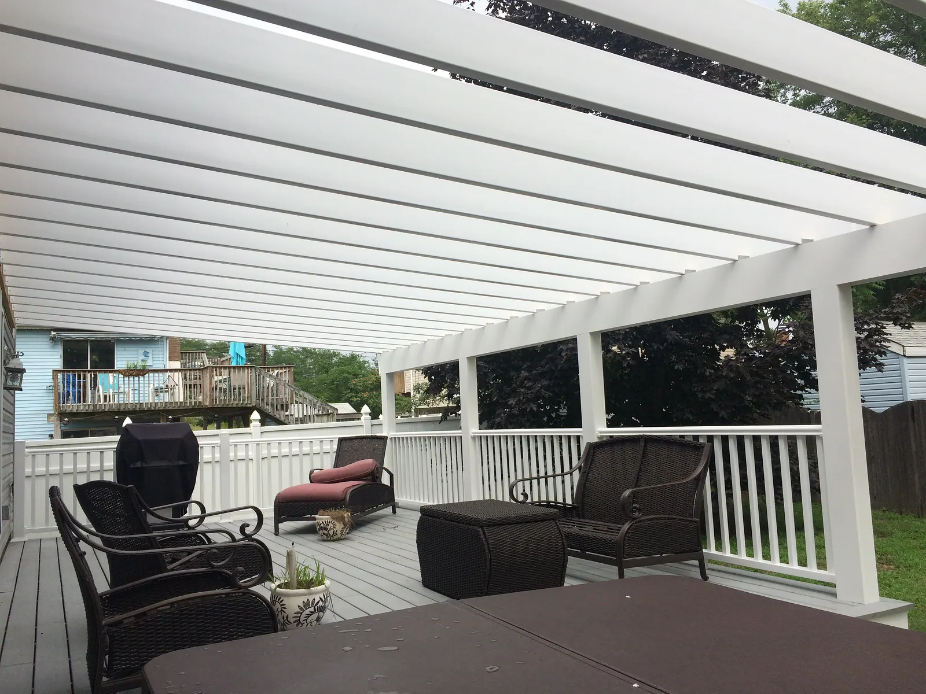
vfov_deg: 48.2
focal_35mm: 29
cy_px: 347
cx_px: 463
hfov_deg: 61.7
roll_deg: +2.7
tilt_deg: +3.5
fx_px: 776
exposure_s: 1/2283
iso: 32
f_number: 2.2
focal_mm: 4.15
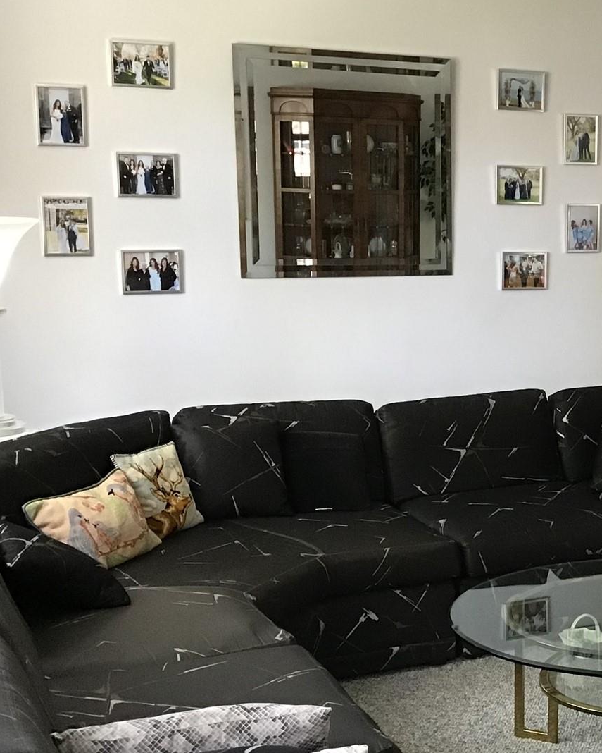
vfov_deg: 32.5
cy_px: 405
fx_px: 1291
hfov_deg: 25.0
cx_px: 596
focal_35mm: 58
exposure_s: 1/30
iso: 125
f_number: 2.4
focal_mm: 3.3
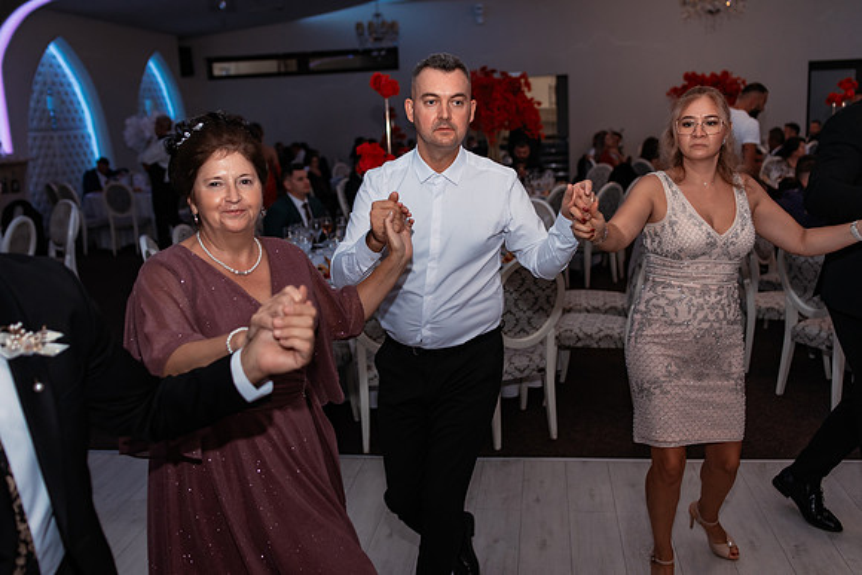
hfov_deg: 54.4
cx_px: 431
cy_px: 288
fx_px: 838
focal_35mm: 35
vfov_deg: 37.9
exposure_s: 1/200
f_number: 2.8
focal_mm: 35
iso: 1600
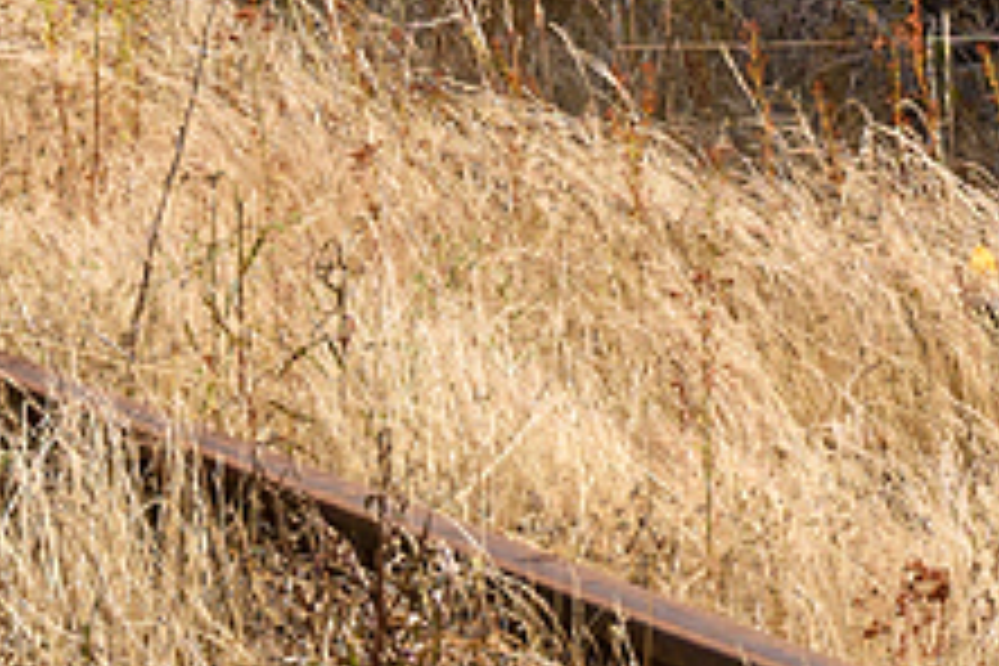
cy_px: -846
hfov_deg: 11.5
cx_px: 896
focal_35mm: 178
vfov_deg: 7.3
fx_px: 4939
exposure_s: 1/800
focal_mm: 22
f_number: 8
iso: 200
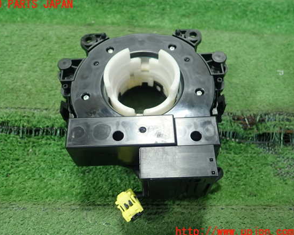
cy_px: 118
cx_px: 136
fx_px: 278
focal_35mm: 32
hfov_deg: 55.6
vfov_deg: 45.8
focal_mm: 5.5
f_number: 2.3
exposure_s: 1/125
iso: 320
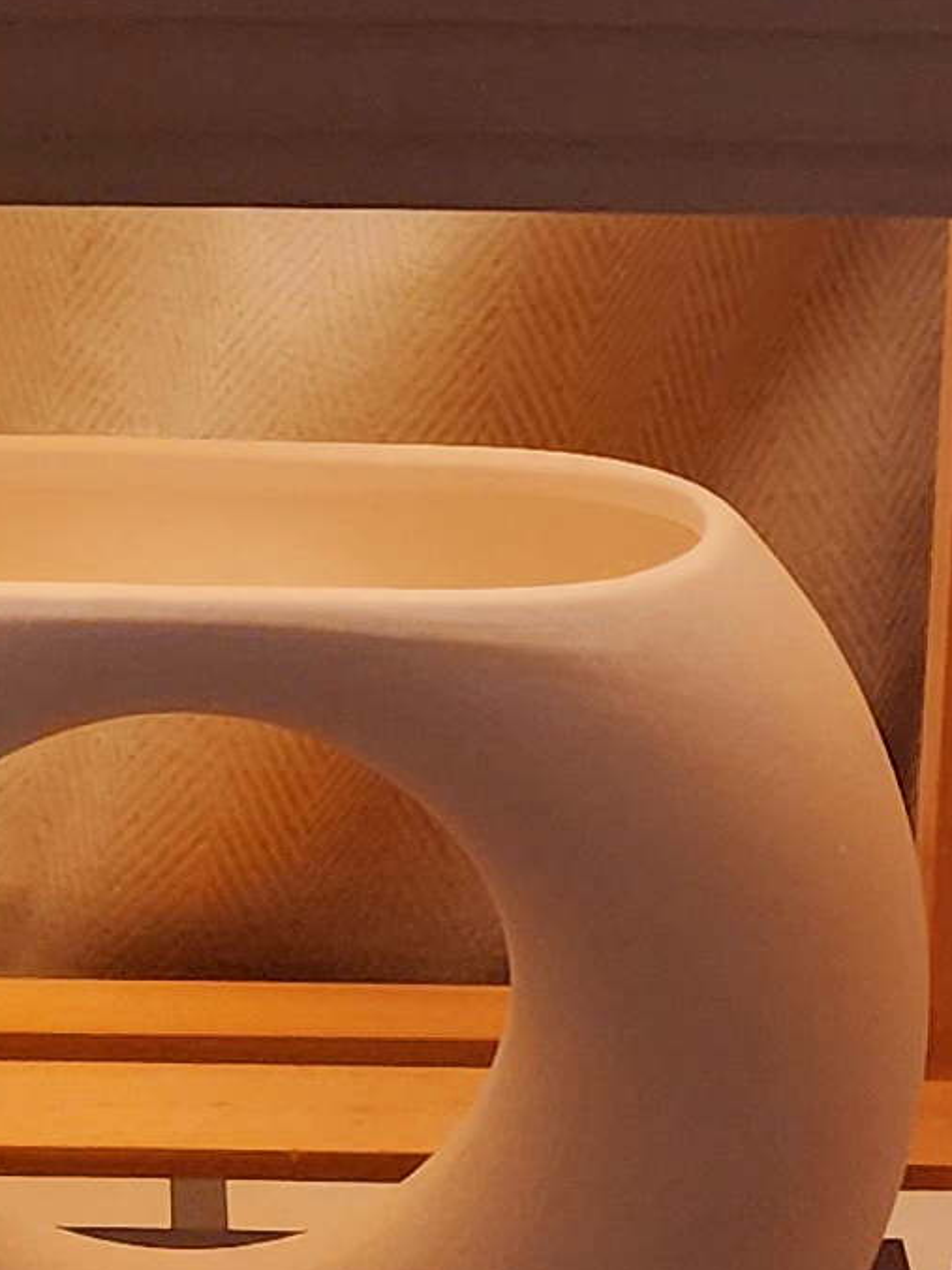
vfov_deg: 14.1
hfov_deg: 10.8
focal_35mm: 136
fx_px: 4987
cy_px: -252
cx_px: 90
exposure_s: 1/120
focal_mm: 6.4
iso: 400
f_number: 1.8
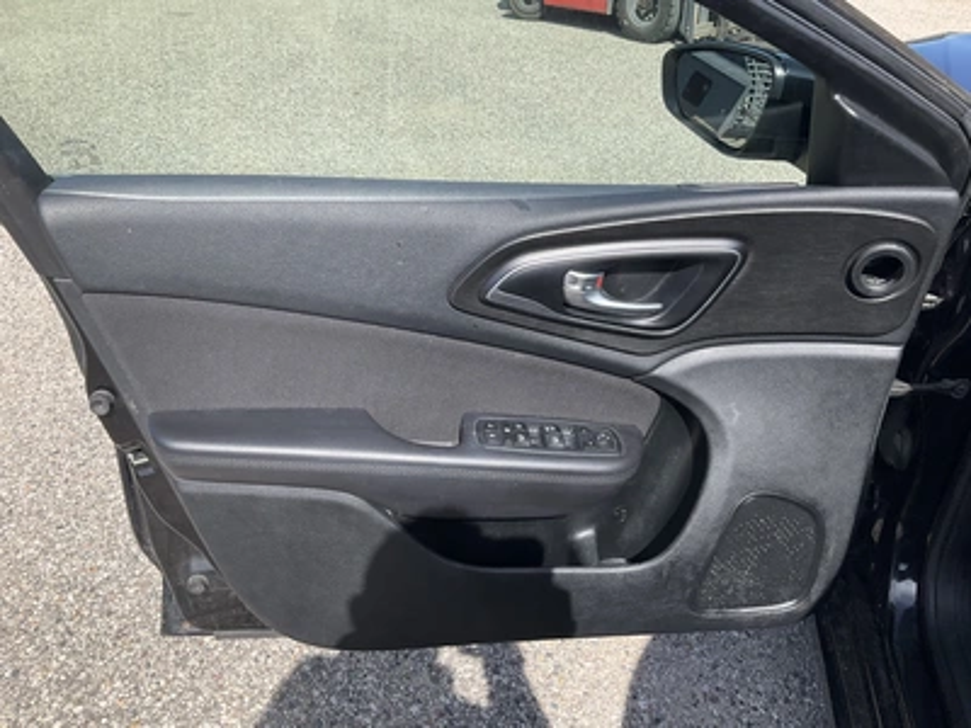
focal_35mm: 29
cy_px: 364
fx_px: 813
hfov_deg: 61.7
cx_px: 486
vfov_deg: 48.2
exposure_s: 1/944
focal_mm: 3
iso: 25
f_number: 1.8
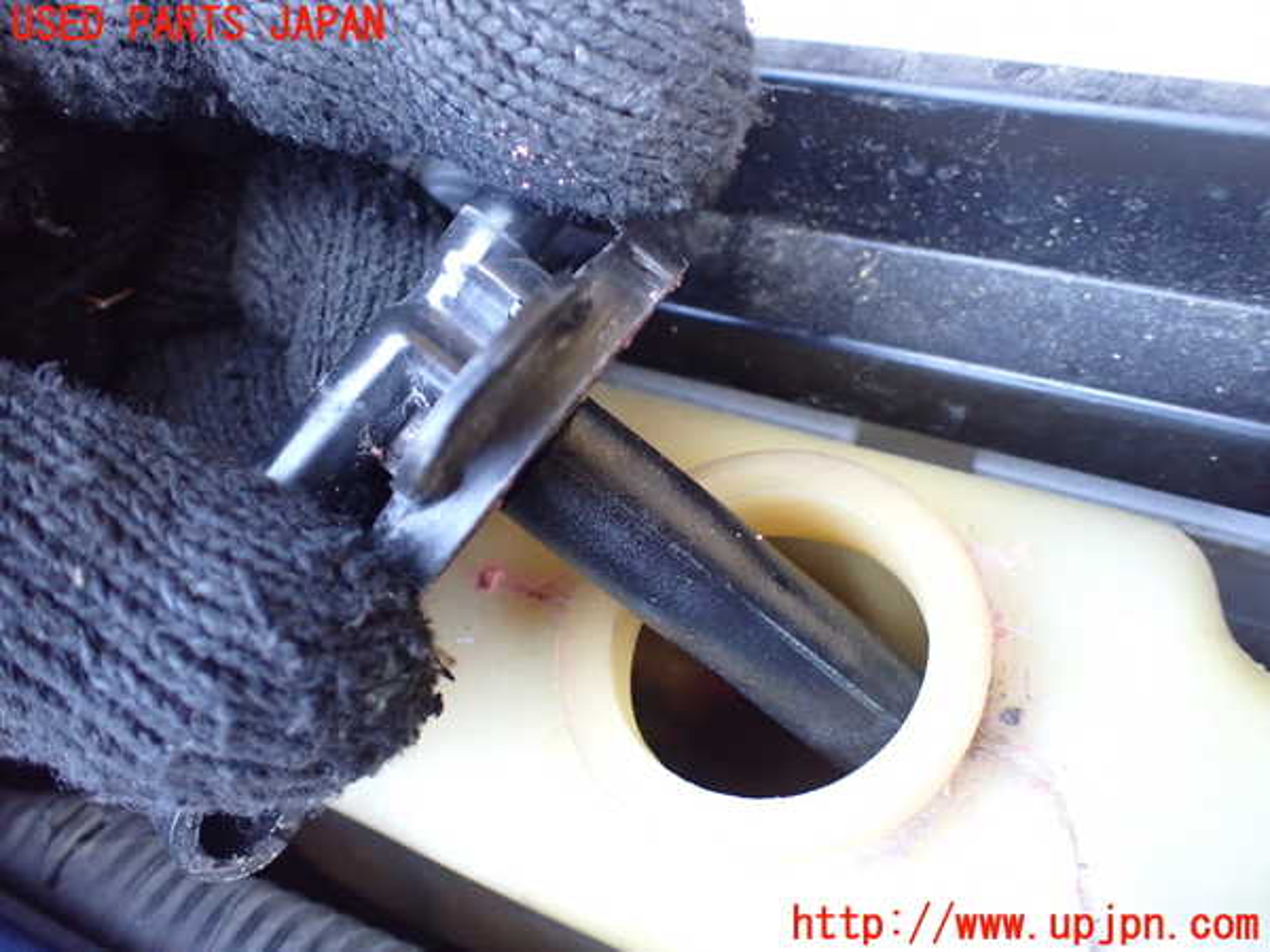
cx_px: 635
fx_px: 1101
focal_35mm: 30
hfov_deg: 60.0
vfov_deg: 46.8
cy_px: 476
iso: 800
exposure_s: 1/100
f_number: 2.3
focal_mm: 5.4
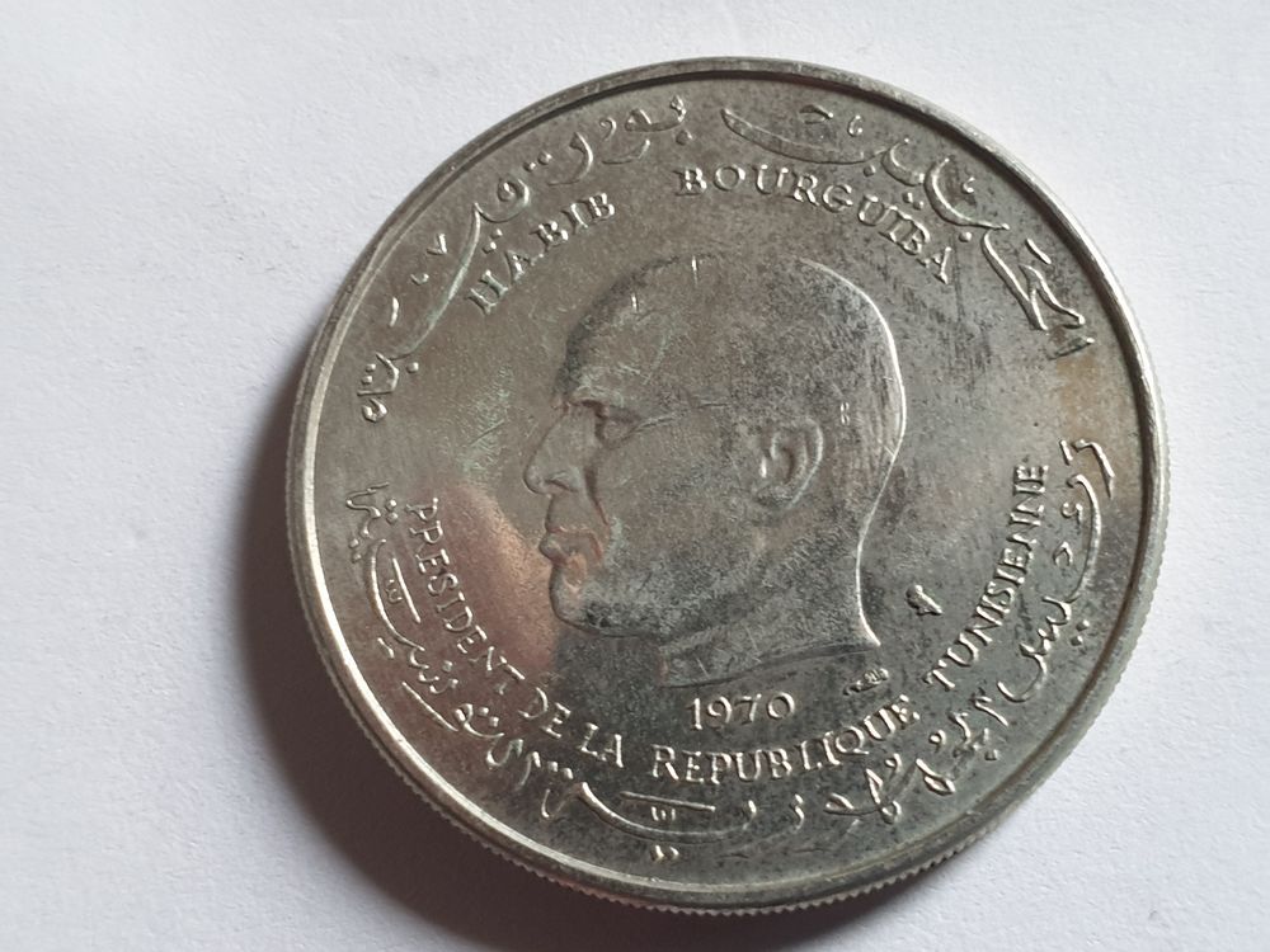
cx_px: 635
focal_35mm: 26
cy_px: 476
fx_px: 954
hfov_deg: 67.3
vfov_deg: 53.1
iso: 250
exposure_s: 1/34
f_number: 2.4
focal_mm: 4.3
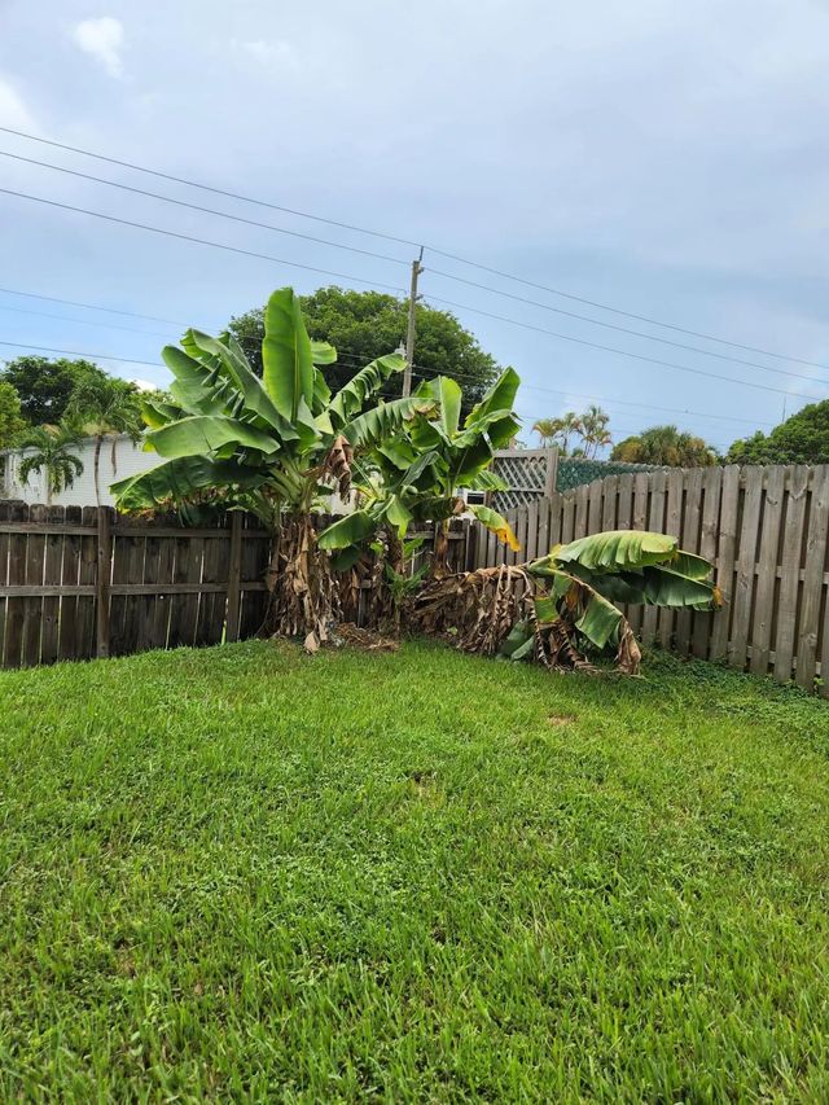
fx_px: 734
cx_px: 414
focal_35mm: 23
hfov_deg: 58.9
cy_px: 552
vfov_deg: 73.9
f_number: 1.8
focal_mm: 5.4
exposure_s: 1/611
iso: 20
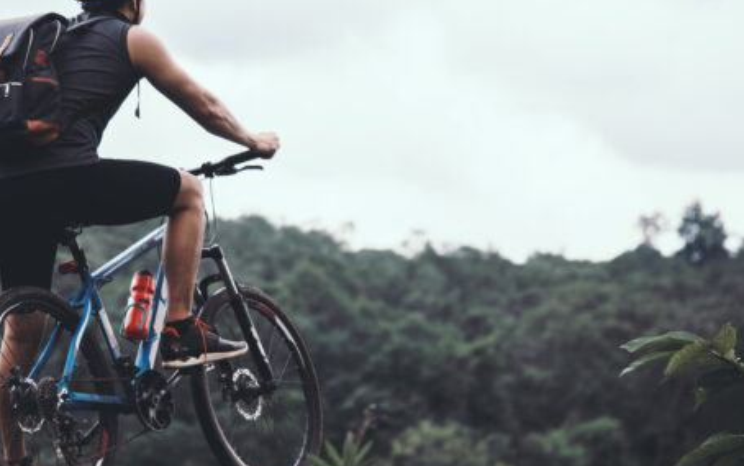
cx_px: 208
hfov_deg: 10.1
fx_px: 4198
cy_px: 142
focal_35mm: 207
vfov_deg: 6.3
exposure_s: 1/320
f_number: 4
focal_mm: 120
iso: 200
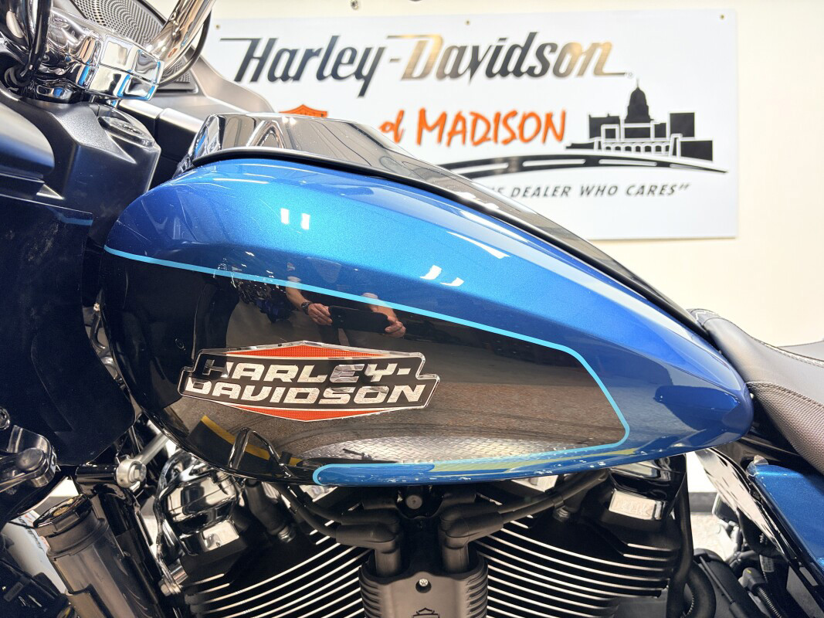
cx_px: 412
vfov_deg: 53.1
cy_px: 309
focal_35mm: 26
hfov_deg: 67.3
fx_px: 619
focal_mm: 5.96
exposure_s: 1/120
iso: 100
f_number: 1.6
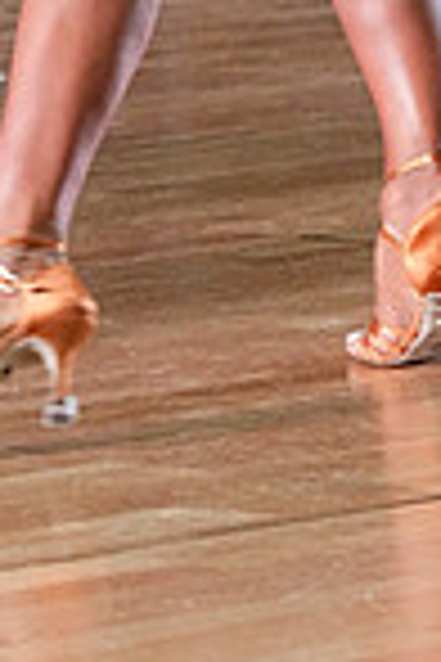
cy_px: -603
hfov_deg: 3.0
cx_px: -2
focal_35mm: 461
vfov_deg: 4.4
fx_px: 8470
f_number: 5
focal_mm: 117
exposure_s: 1/400
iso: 8000
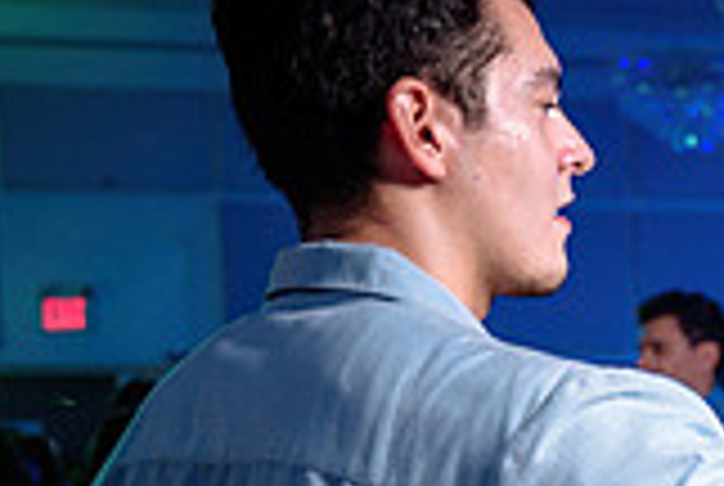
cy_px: 696
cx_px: 1071
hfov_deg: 14.8
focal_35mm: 129
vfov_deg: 10.4
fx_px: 2599
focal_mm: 33.5
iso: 800
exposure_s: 1/80
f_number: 2.8
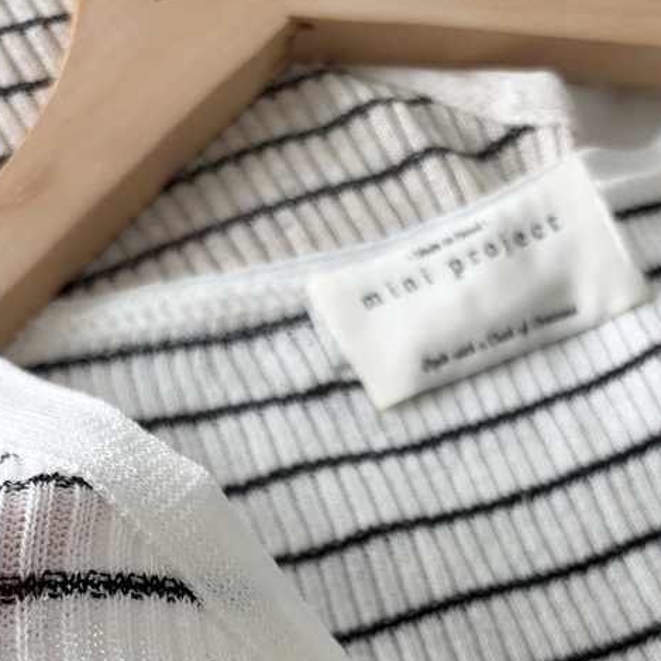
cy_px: 696
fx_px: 1059
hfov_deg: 34.7
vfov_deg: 31.4
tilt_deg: -71.6
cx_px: 351
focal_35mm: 49
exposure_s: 1/96
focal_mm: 5.96
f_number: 1.6
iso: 125
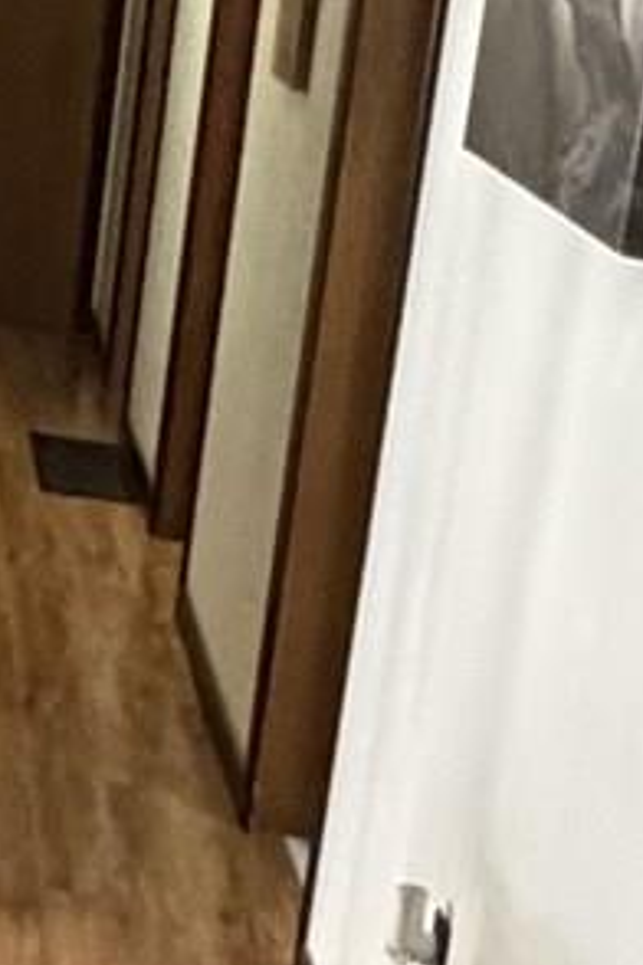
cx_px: 800
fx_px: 3054
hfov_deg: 11.7
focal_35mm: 114
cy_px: 1123
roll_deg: -12.4
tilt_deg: -18.8
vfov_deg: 17.2
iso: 1000
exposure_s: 1/60
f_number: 2.2
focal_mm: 2.22
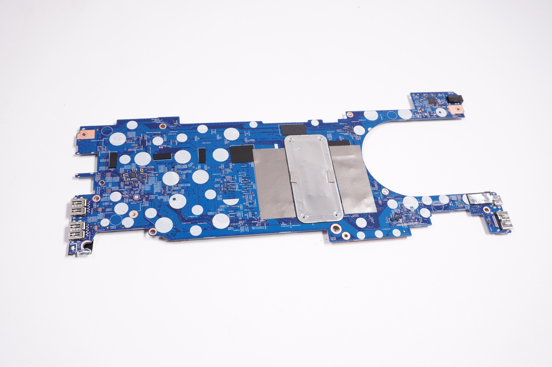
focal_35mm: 33
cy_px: 184
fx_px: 506
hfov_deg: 57.3
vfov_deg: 39.9
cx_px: 276
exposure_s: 1/250
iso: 640
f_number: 5.6
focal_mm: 22
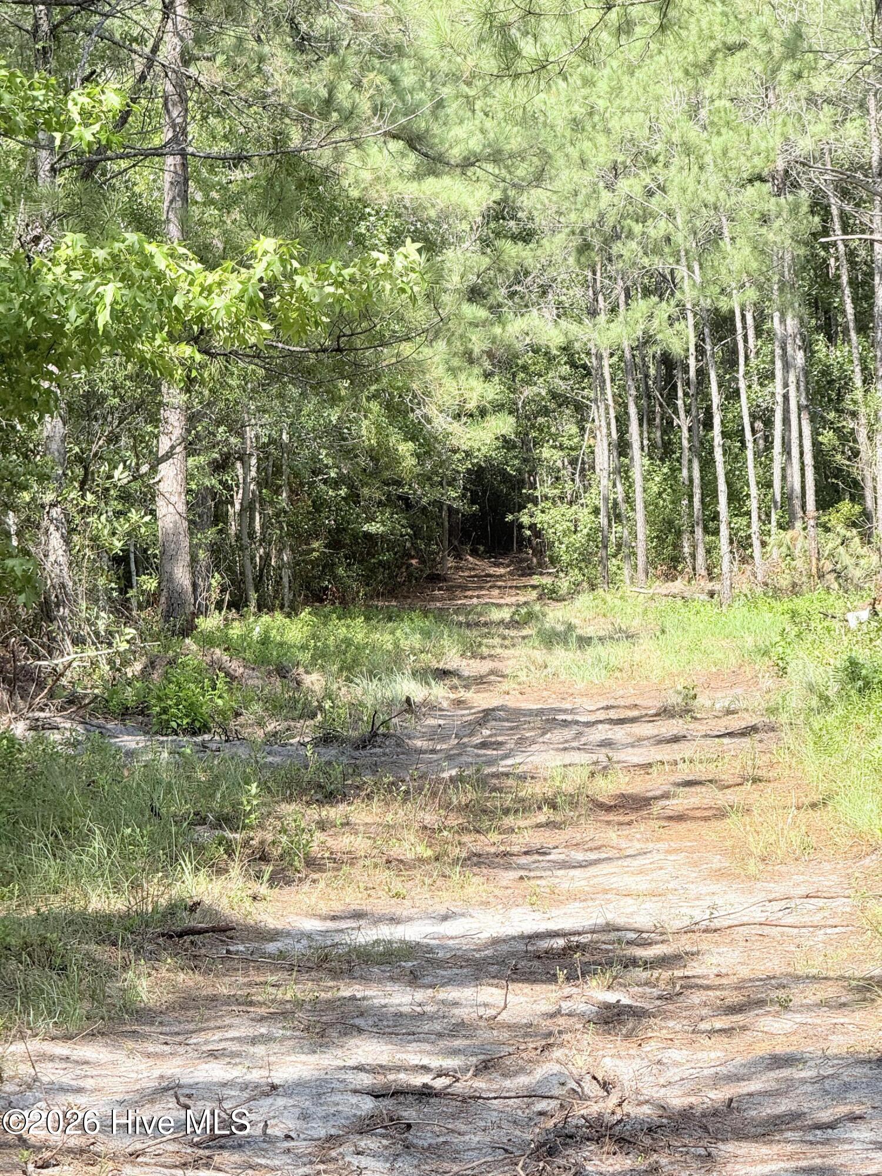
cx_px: 441
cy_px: 588
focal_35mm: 120
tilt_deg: -0.6
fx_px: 4077
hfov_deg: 12.3
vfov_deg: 16.4
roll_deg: +2.8
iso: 50
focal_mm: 15.66
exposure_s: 1/453
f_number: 2.8
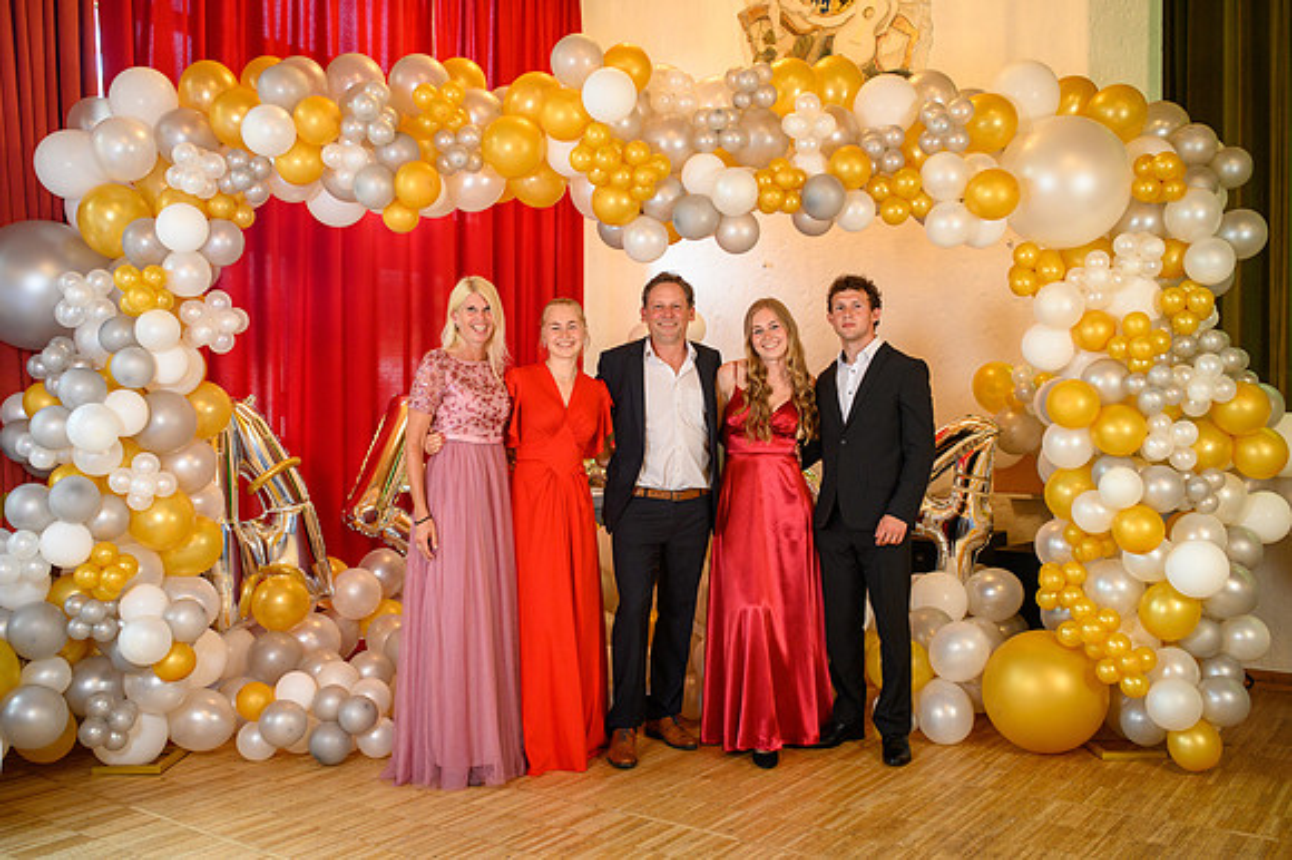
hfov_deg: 54.5
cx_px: 646
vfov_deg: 37.8
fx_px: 1255
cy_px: 430
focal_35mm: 35
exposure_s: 1/100
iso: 1250
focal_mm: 35
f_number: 3.5
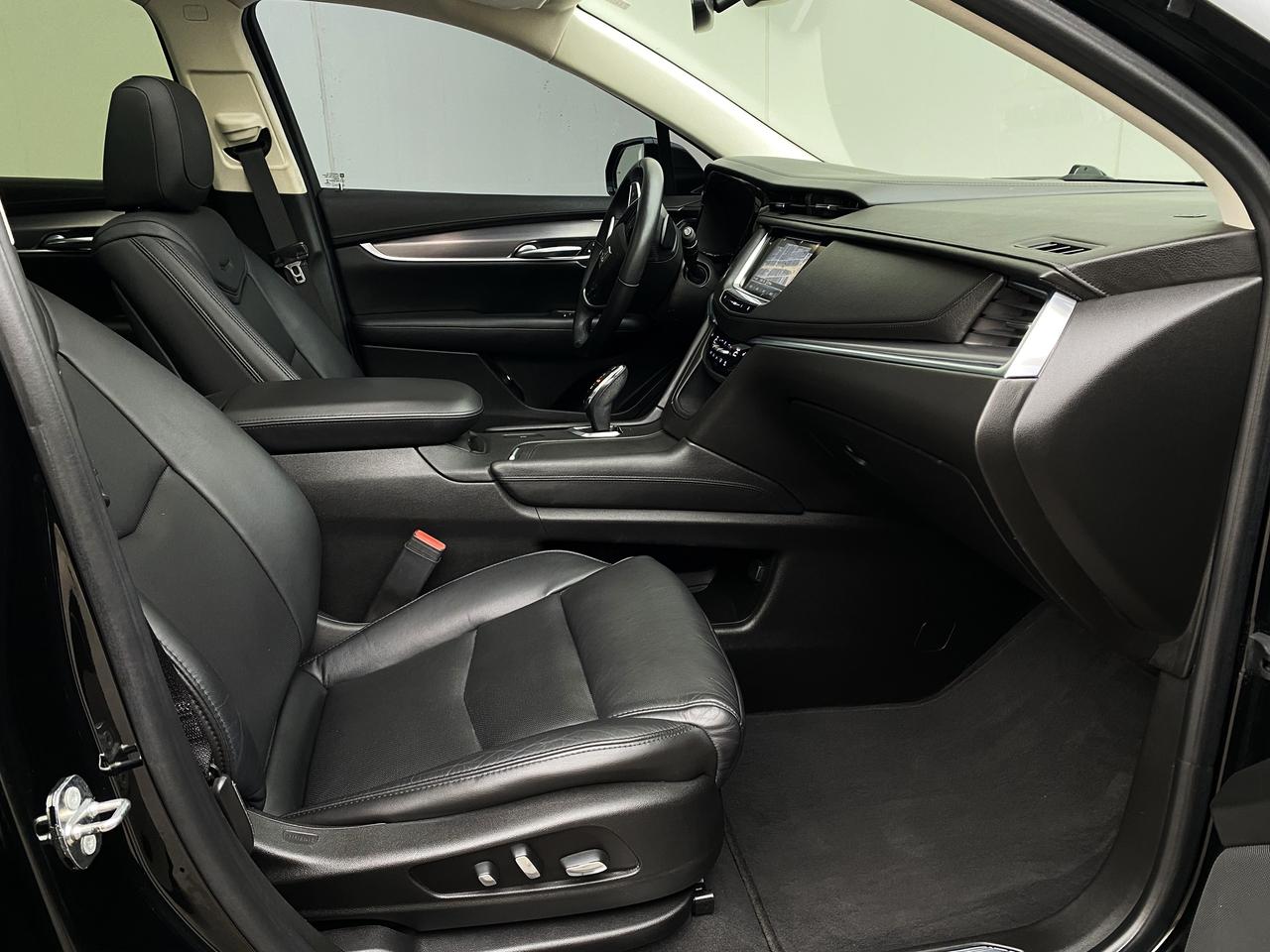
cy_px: 476
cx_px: 635
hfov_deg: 67.3
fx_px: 954
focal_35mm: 26
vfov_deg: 53.1
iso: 250
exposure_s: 1/60
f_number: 1.8
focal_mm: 4.25
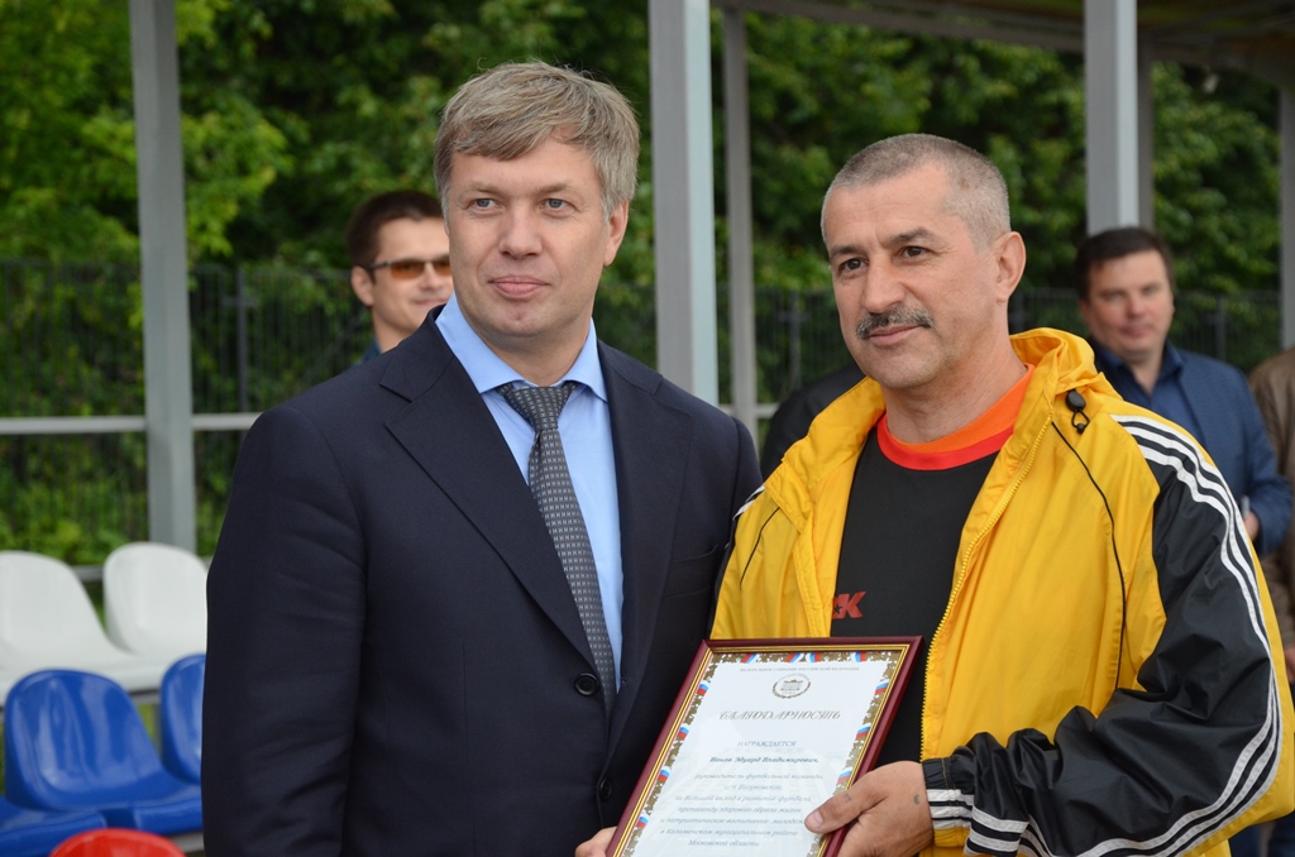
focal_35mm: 112
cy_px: 428
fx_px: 4038
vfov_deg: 12.1
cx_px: 648
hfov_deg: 18.2
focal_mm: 75
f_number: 5.3
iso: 800
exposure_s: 1/200
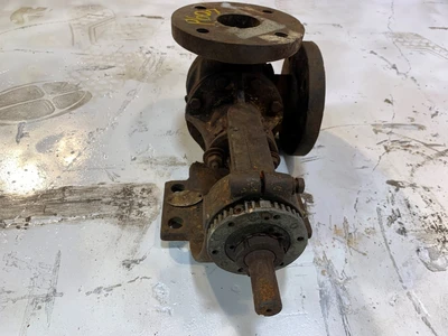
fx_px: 336
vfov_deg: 53.1
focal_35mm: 26
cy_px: 168
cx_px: 224
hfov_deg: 67.3
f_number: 1.8
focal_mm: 4.25
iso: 32
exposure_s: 1/120
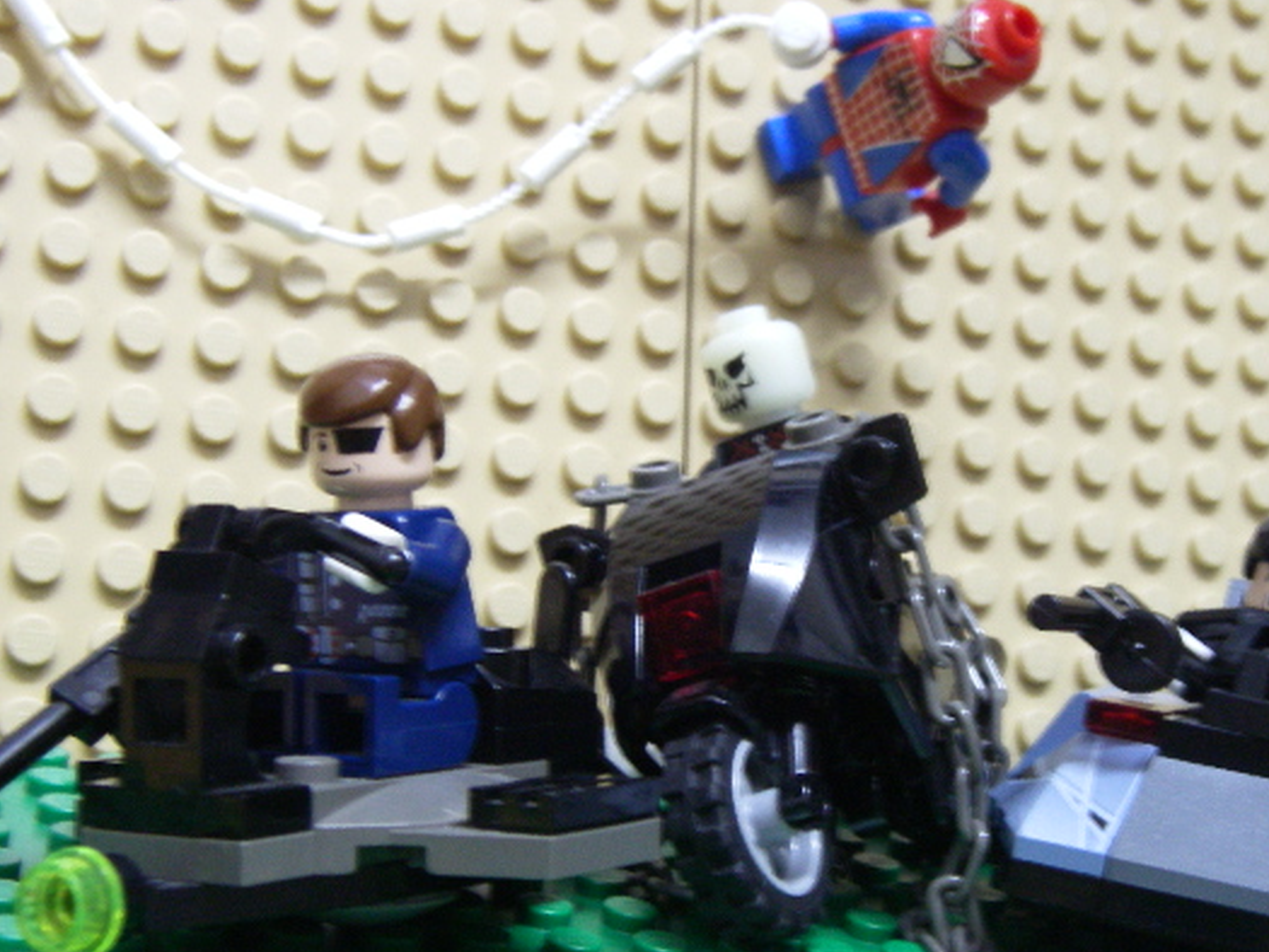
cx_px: 732
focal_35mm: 67
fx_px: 2457
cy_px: 507
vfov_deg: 21.9
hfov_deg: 28.9
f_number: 3.6
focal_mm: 9.2
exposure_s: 1/4
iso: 250
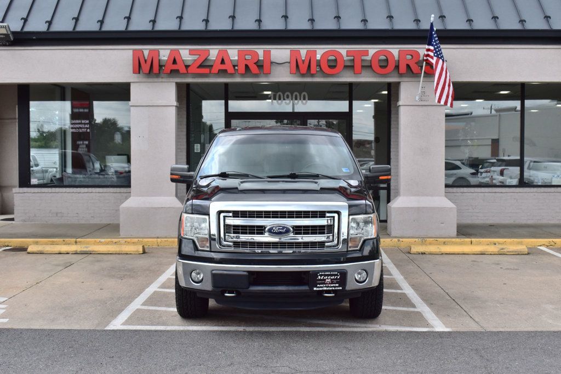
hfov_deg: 42.3
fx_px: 724
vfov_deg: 28.9
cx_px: 280
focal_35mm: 46
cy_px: 187
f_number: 11
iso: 400
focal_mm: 31
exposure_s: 1/500
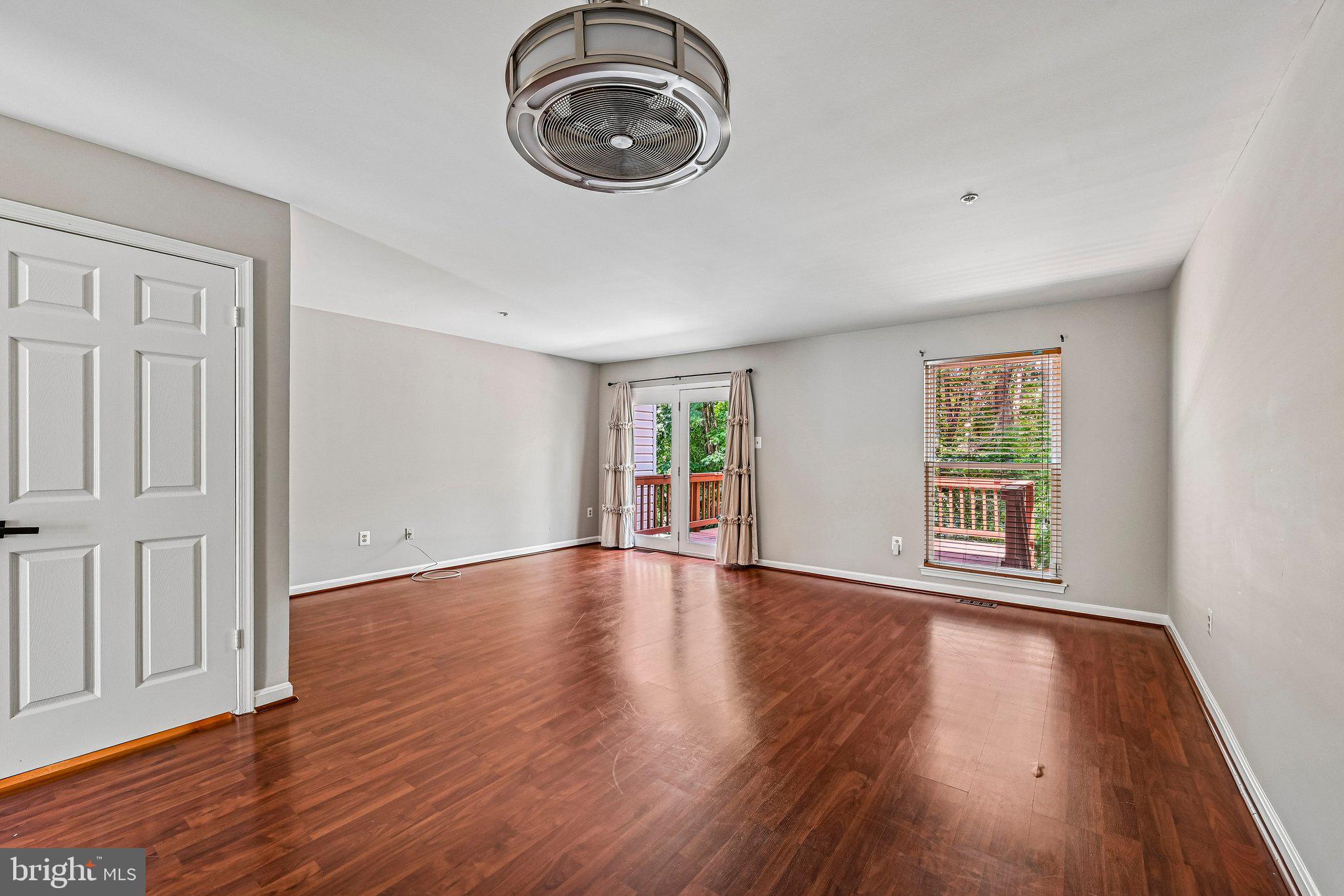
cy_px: 448
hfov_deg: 104.3
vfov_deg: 81.2
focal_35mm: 14
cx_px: 672
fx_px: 523
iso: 400
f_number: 8
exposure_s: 1/13
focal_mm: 14
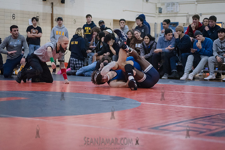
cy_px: 75
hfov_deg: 25.4
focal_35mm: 80
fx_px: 500
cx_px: 112
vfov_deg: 17.1
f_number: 3.2
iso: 8000
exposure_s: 1/320
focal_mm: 80
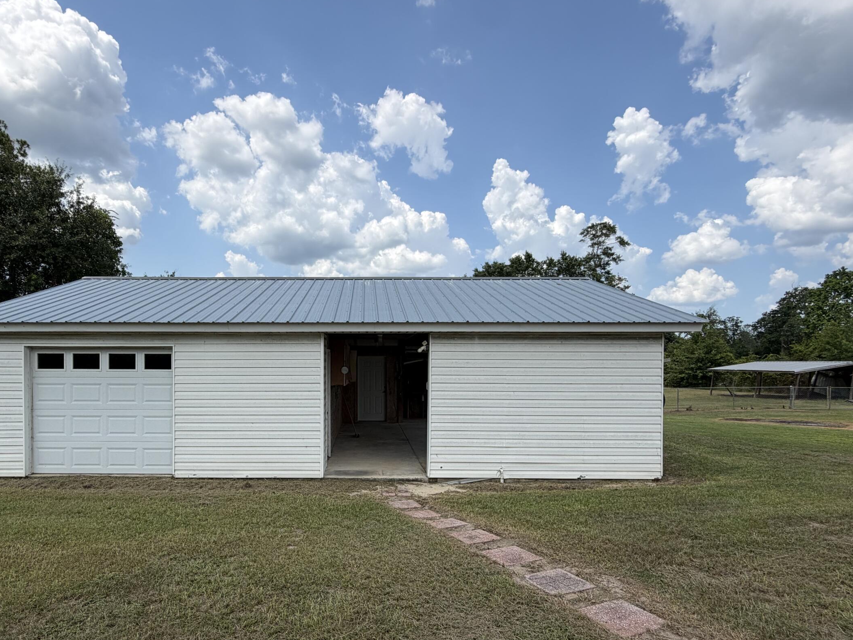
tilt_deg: -1.9
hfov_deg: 81.2
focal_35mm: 20
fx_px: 493
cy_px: 368
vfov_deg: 65.6
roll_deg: +0.2
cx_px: 361
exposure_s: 1/1087
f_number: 2.2
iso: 20
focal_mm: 2.22
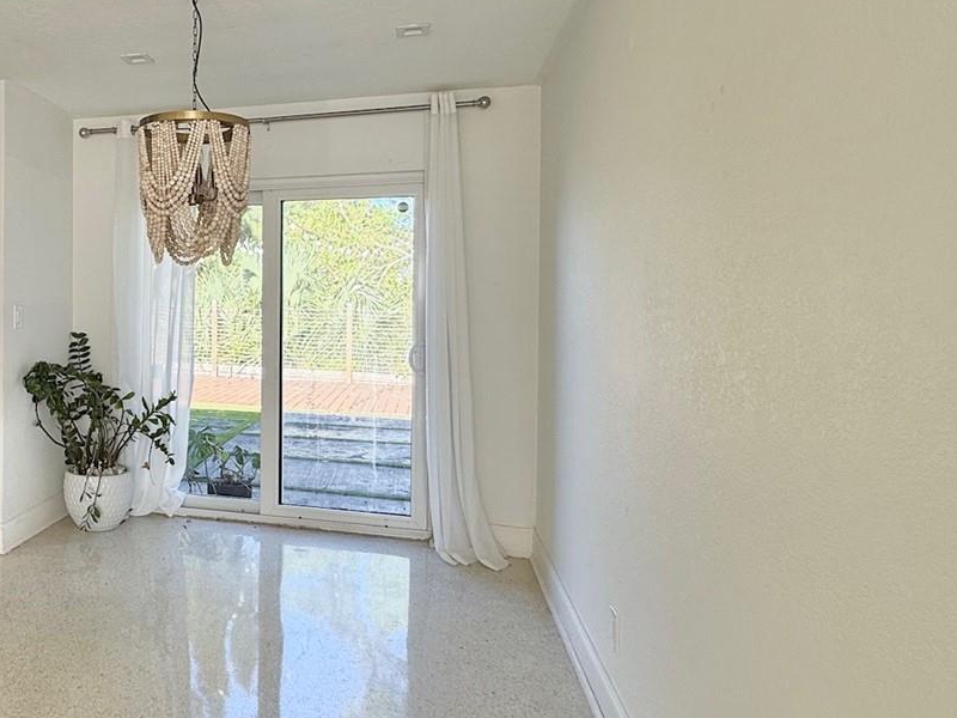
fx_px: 774
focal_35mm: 28
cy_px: 305
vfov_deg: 49.6
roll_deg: -0.9
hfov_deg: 57.5
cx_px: 159
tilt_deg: +0.1
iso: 64
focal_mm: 2.22
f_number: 2.2
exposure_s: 1/100
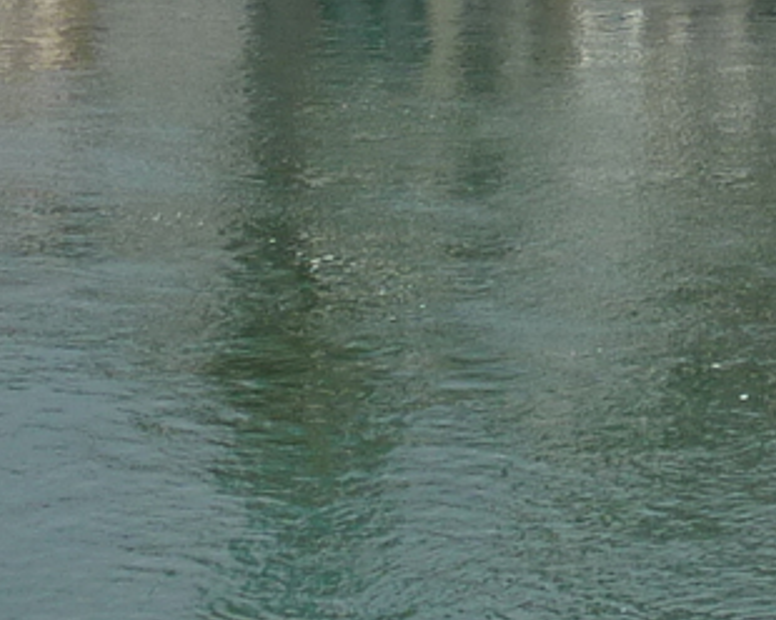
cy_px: -432
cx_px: 1167
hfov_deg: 12.5
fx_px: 3353
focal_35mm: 146
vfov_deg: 10.1
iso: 80
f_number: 4
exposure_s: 1/500
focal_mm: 4.7
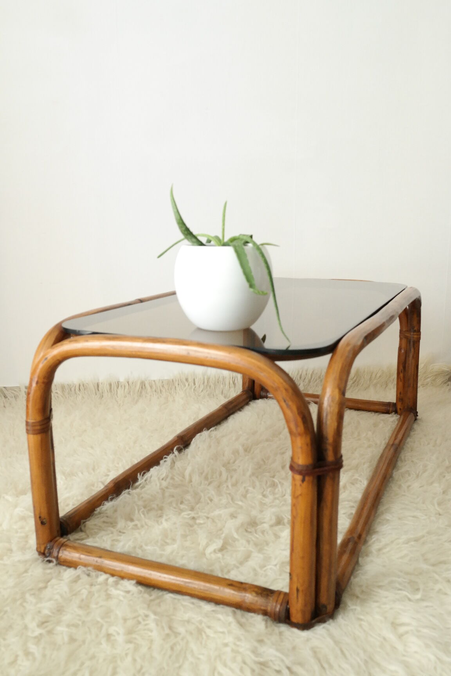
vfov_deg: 61.9
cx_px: 226
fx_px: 564
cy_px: 338
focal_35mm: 30
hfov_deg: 43.6
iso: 1600
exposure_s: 1/25
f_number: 5.6
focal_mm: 20
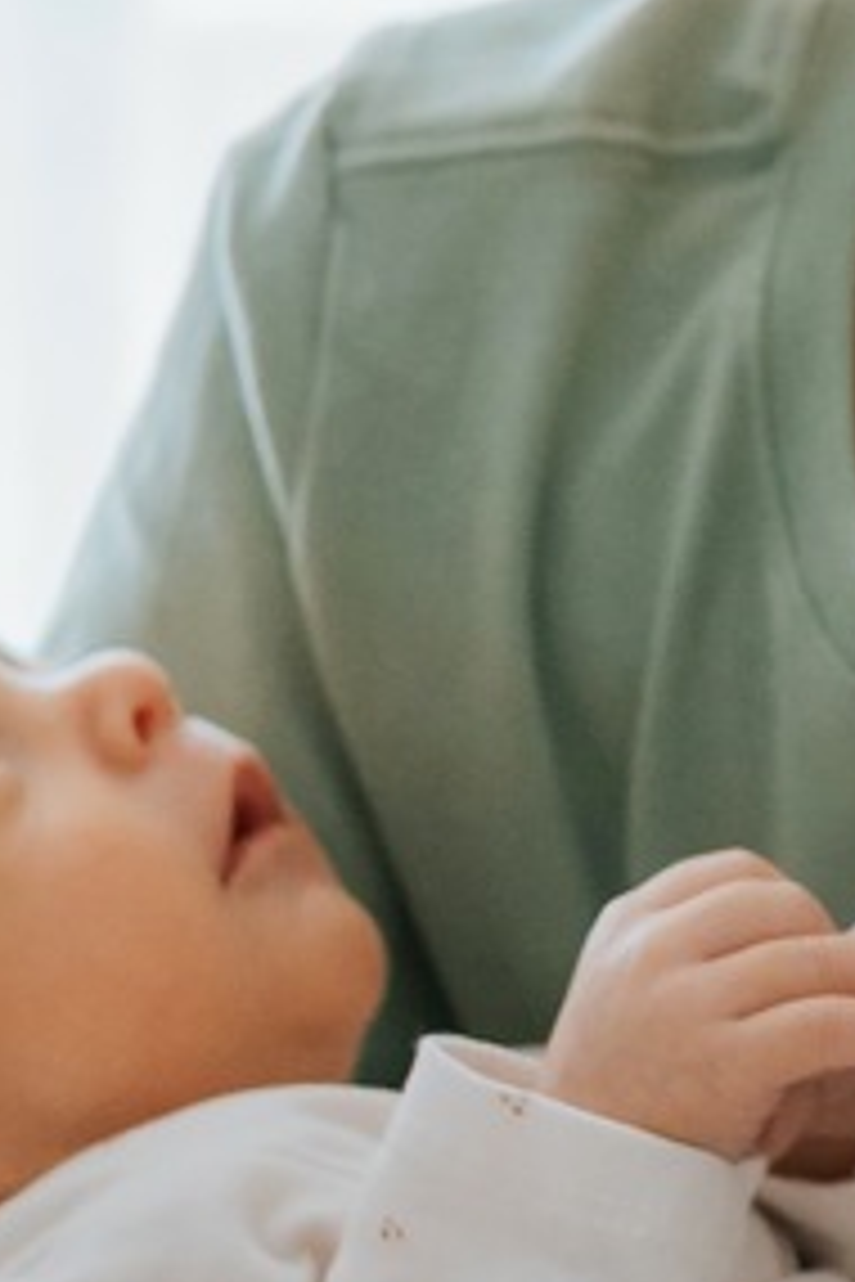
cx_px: 1458
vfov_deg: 9.3
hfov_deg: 6.1
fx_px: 7873
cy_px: 360
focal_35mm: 221
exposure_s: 1/200
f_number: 3.2
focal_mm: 35
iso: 1600
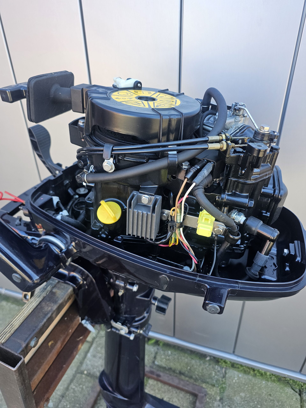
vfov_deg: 73.9
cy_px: 204
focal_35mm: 23
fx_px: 271
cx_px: 153
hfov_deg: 58.9
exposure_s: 1/359
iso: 160
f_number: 1.7
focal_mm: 6.3
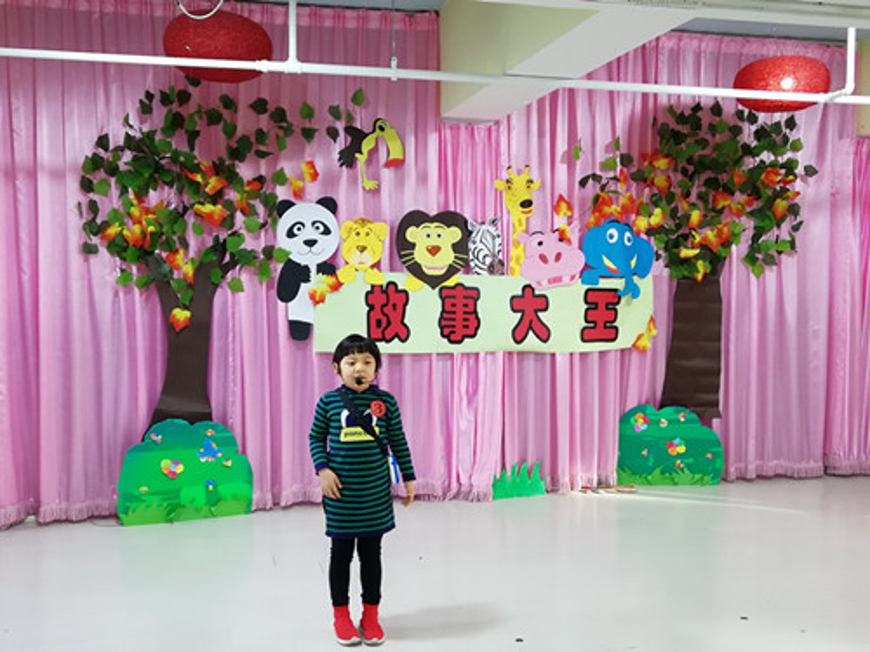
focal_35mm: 35
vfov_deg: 40.7
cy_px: 326
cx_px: 435
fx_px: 880
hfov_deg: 52.6
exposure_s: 1/50
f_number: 1.8
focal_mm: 3.83
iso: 160
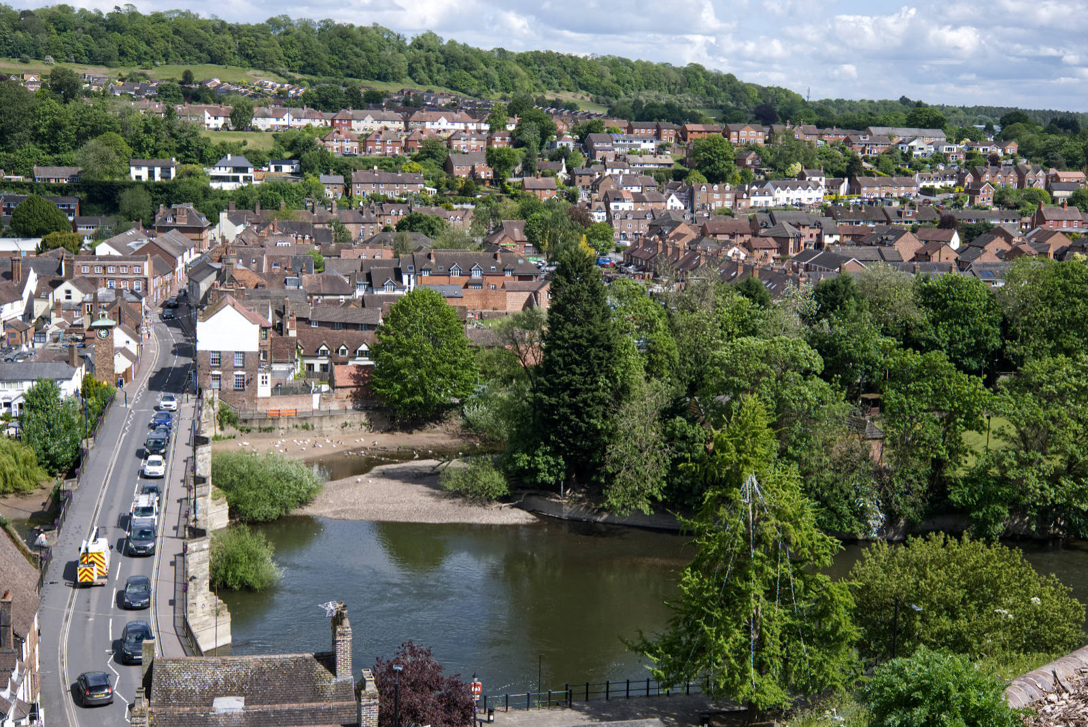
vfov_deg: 27.0
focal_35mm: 50
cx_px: 544
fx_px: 1512
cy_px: 364
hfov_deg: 39.6
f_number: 11
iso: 320
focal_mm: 33.2
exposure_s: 1/500
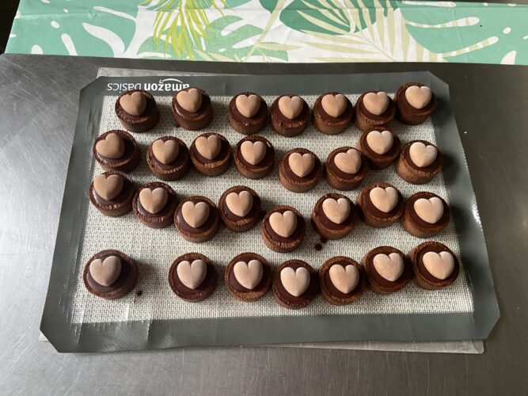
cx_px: 264
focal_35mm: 26
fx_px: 397
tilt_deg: -69.2
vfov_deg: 53.0
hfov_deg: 67.3
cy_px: 198
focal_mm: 4.25
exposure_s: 1/35
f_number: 1.8
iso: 640
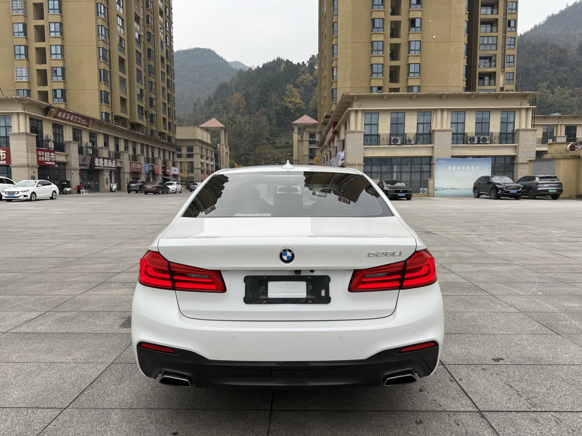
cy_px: 218
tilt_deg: -3.0
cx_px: 291
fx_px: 404
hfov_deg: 71.6
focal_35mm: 24
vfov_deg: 56.8
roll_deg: +0.4
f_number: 1.78
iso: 80
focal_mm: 6.76
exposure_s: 1/992
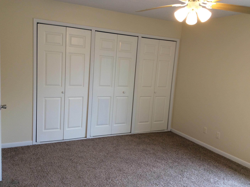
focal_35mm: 32
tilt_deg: -8.4
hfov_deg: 56.9
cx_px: 125
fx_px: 231
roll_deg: -3.1
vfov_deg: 44.1
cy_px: 94
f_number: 2.4
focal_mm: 3.3
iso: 32
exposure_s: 1/24
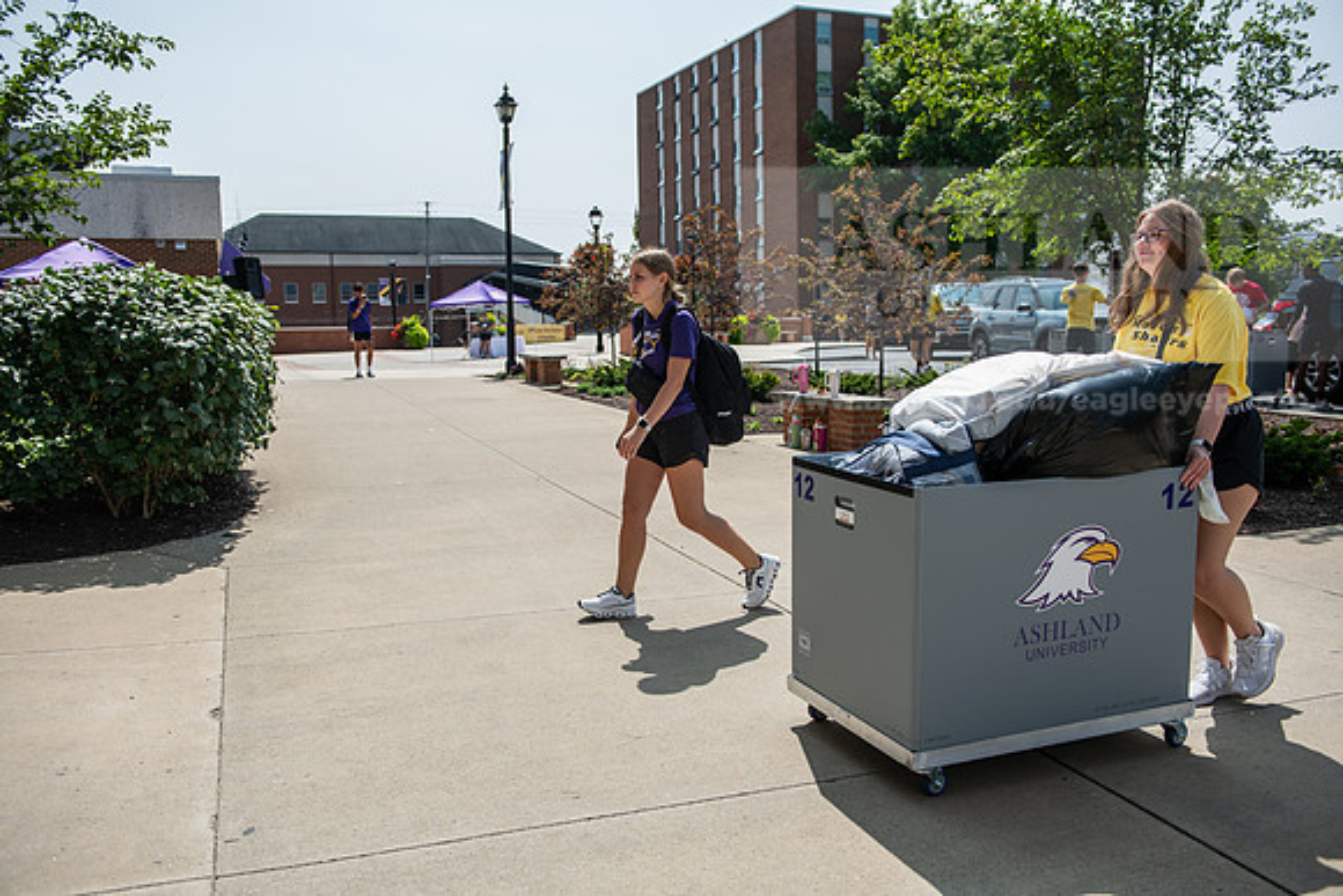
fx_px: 1194
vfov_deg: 41.1
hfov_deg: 58.7
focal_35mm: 32
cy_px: 448
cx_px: 672
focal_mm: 32
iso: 80
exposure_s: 1/800
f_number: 3.5
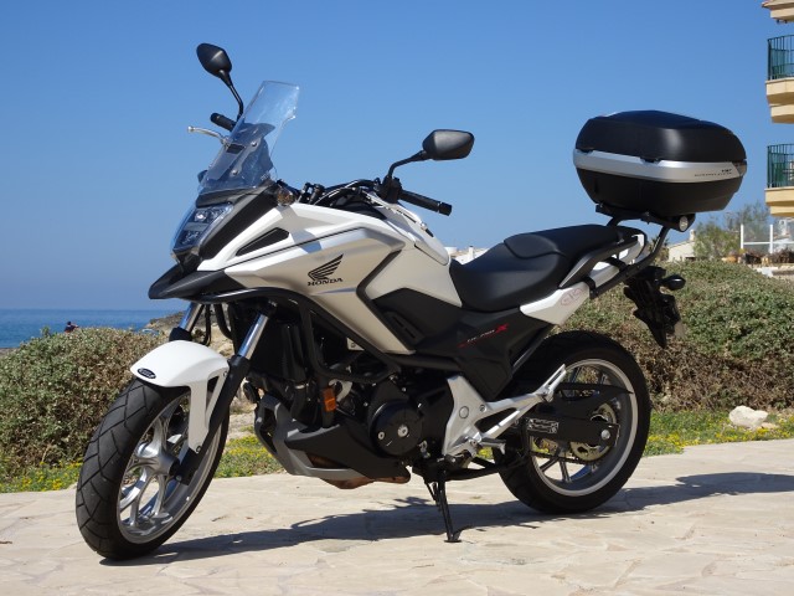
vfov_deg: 22.3
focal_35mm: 66
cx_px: 397
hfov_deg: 29.4
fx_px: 1514
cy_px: 298
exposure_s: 1/800
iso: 80
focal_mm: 11.32
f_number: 4.5
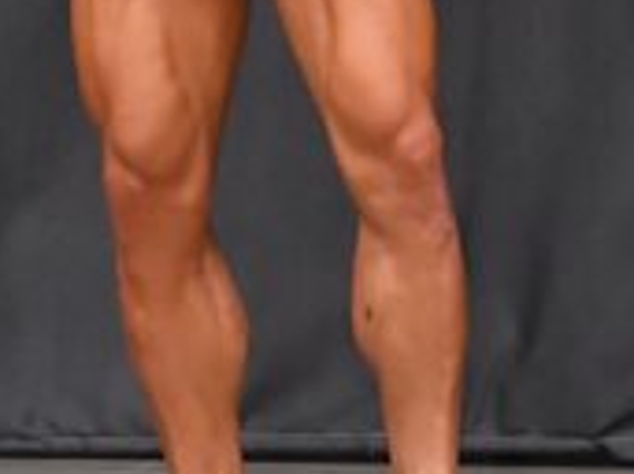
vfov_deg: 1.6
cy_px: -133
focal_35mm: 945
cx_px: -243
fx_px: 17296
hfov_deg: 2.1
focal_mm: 145
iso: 6400
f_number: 5.6
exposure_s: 1/400
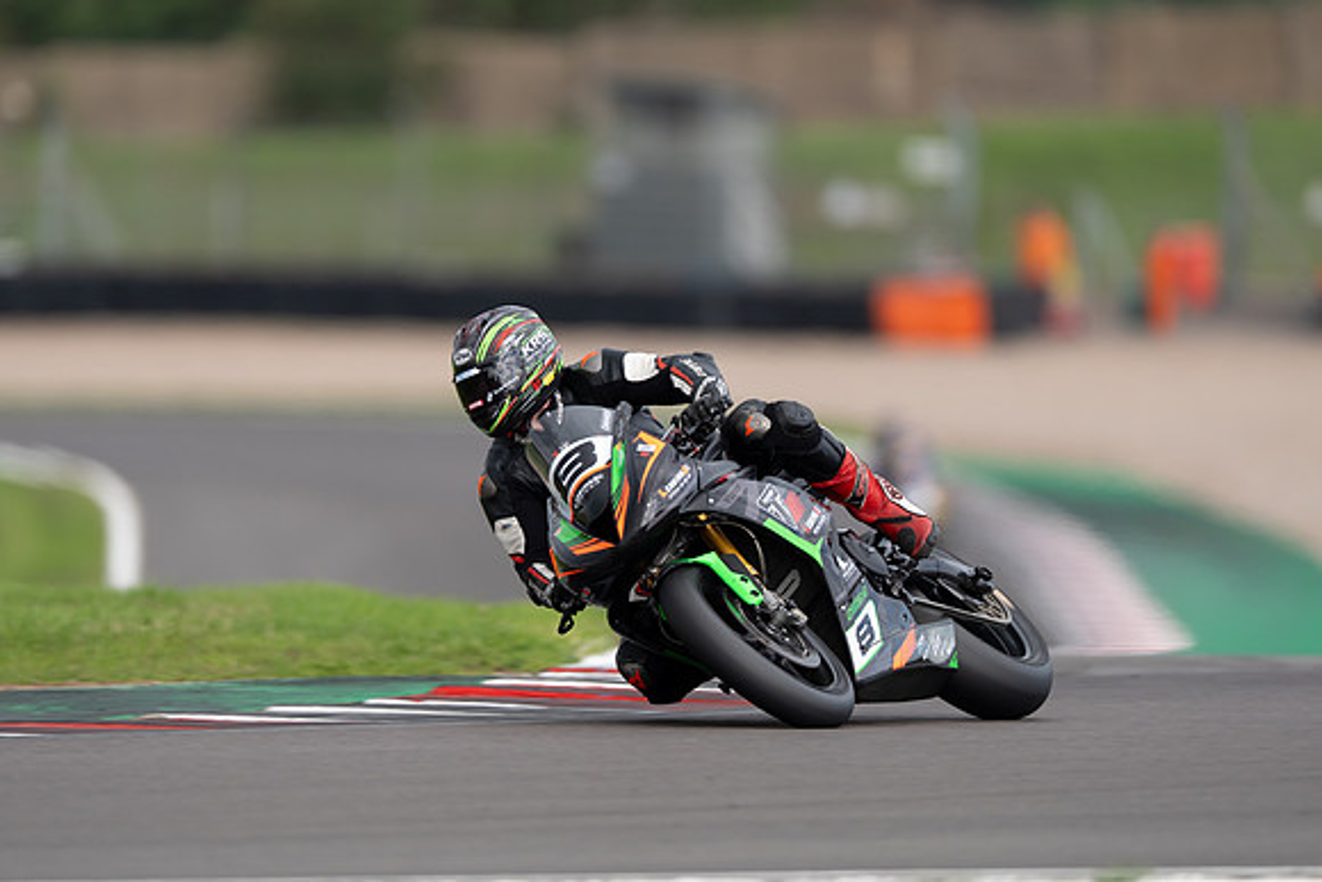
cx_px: 631
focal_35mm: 748
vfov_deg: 1.8
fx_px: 27457
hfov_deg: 2.8
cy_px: 378
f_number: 4
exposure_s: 1/500
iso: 125
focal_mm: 600
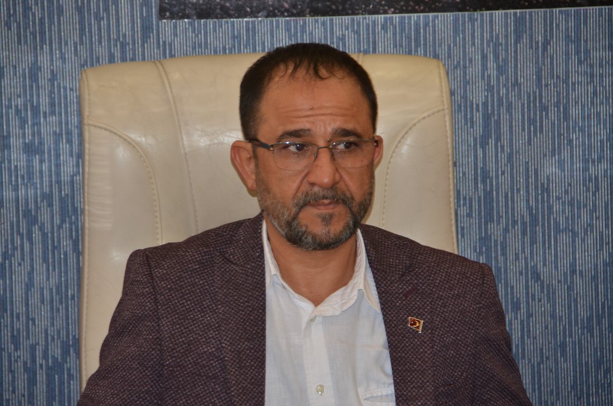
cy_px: 203
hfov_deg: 9.2
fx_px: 3824
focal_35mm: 225
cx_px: 306
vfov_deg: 6.1
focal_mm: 150
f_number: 5.6
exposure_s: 1/60
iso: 800
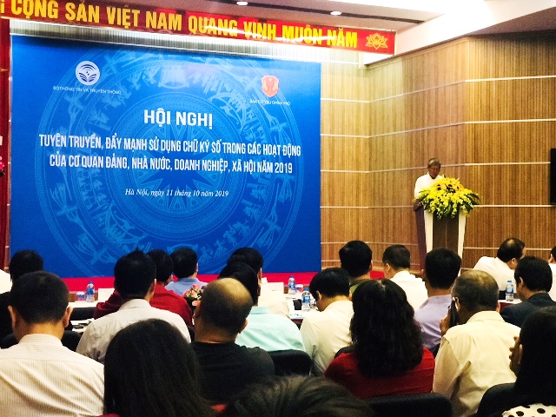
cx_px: 278
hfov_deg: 33.8
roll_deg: -0.2
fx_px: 916
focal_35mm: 57
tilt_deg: +0.7
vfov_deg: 25.7
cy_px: 208
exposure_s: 1/50
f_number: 2.8
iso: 640
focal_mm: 6.6
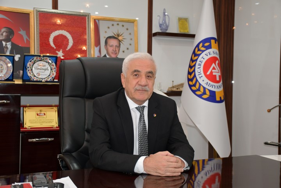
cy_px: 94
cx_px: 140
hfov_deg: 41.1
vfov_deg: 28.1
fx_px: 375
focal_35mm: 48
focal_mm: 32
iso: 800
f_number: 4
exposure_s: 1/60
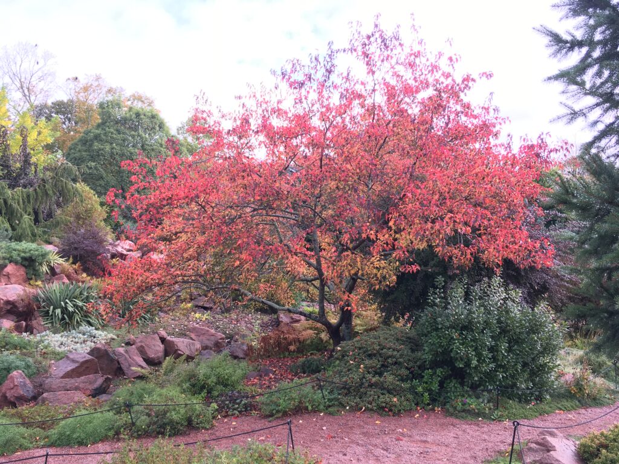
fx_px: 519
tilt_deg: -1.4
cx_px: 310
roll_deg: +1.2
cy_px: 232
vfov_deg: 48.2
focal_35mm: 29
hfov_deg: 61.7
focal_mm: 4.15
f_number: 2.2
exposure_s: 1/130
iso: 25
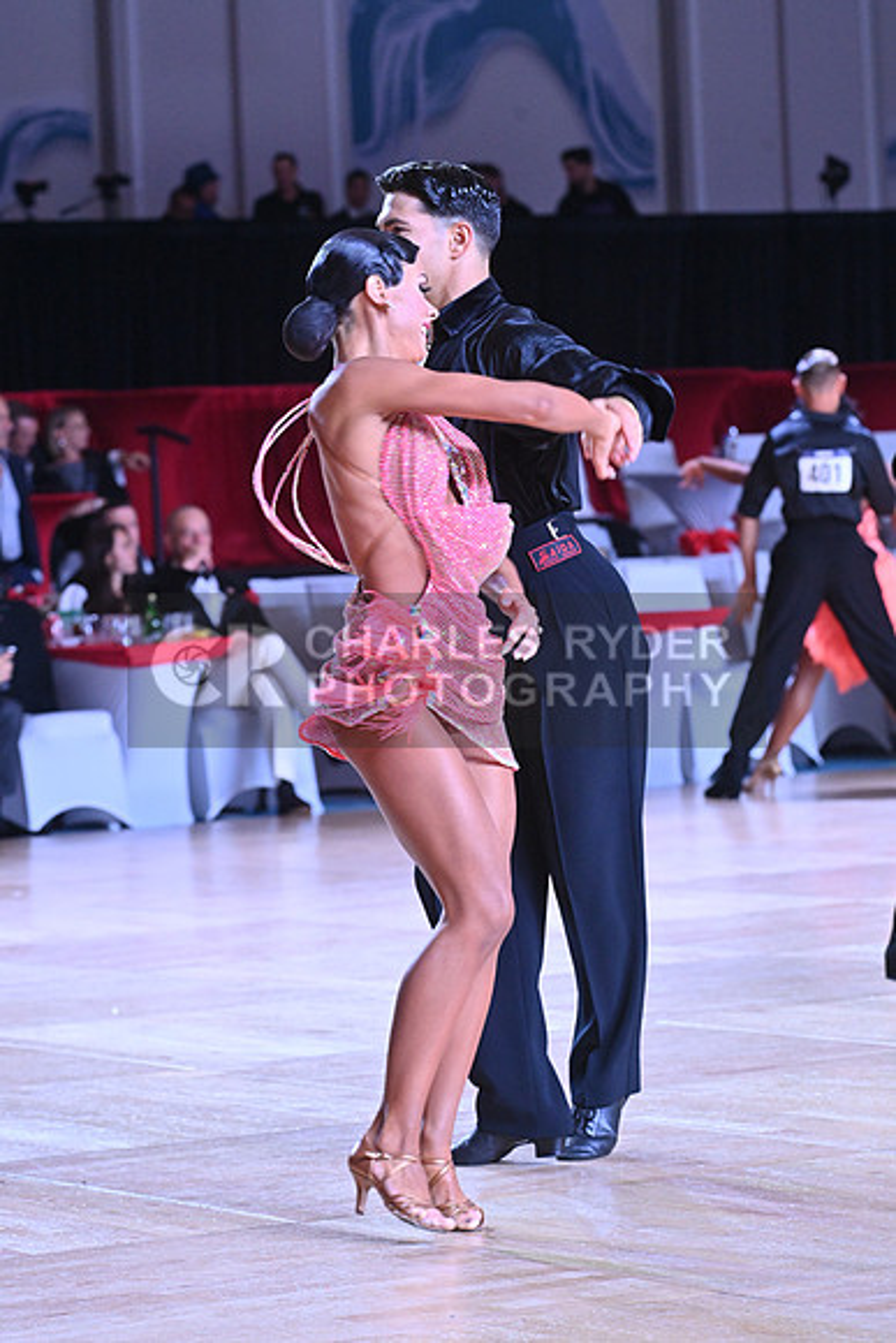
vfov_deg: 15.2
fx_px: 5037
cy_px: 672
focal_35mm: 135
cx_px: 448
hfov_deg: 10.2
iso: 4000
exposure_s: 1/400
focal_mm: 135
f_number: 7.1
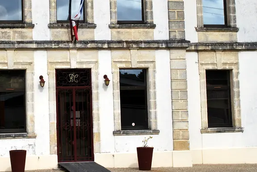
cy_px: 40
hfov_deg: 18.8
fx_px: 765
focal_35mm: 107
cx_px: 35
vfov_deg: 12.8
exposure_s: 1/320
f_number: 9
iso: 100
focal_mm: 32
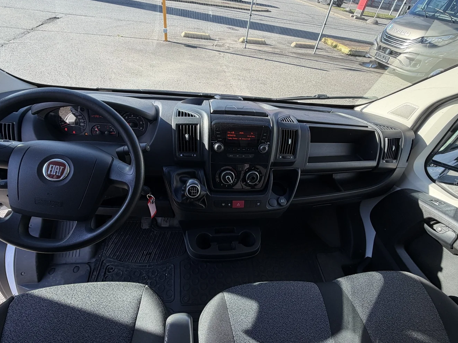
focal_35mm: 17
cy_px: 173
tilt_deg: -42.3
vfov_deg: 74.7
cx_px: 227
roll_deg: -9.7
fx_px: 225
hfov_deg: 91.0
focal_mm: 2.22
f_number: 2.2
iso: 40
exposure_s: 1/207
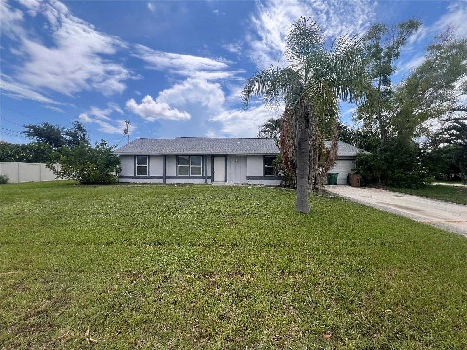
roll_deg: -0.1
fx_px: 175
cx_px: 234
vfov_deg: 89.9
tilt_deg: -1.4
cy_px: 175
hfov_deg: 106.2
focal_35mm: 13
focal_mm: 1.57
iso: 32
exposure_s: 1/1908
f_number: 1.8
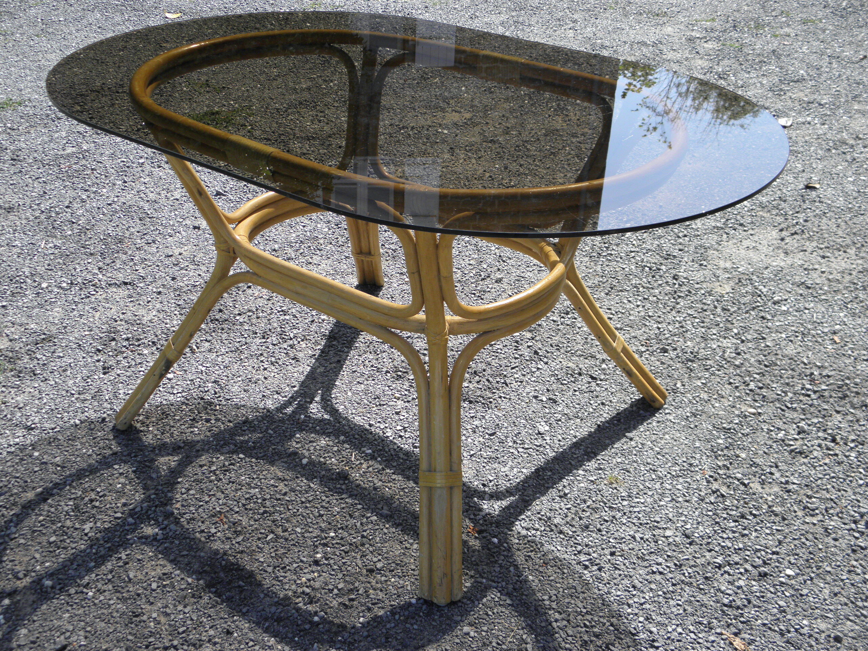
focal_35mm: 41
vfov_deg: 35.1
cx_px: 434
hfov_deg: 45.8
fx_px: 1028
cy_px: 326
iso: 100
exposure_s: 1/320
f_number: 3.8
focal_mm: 7.5
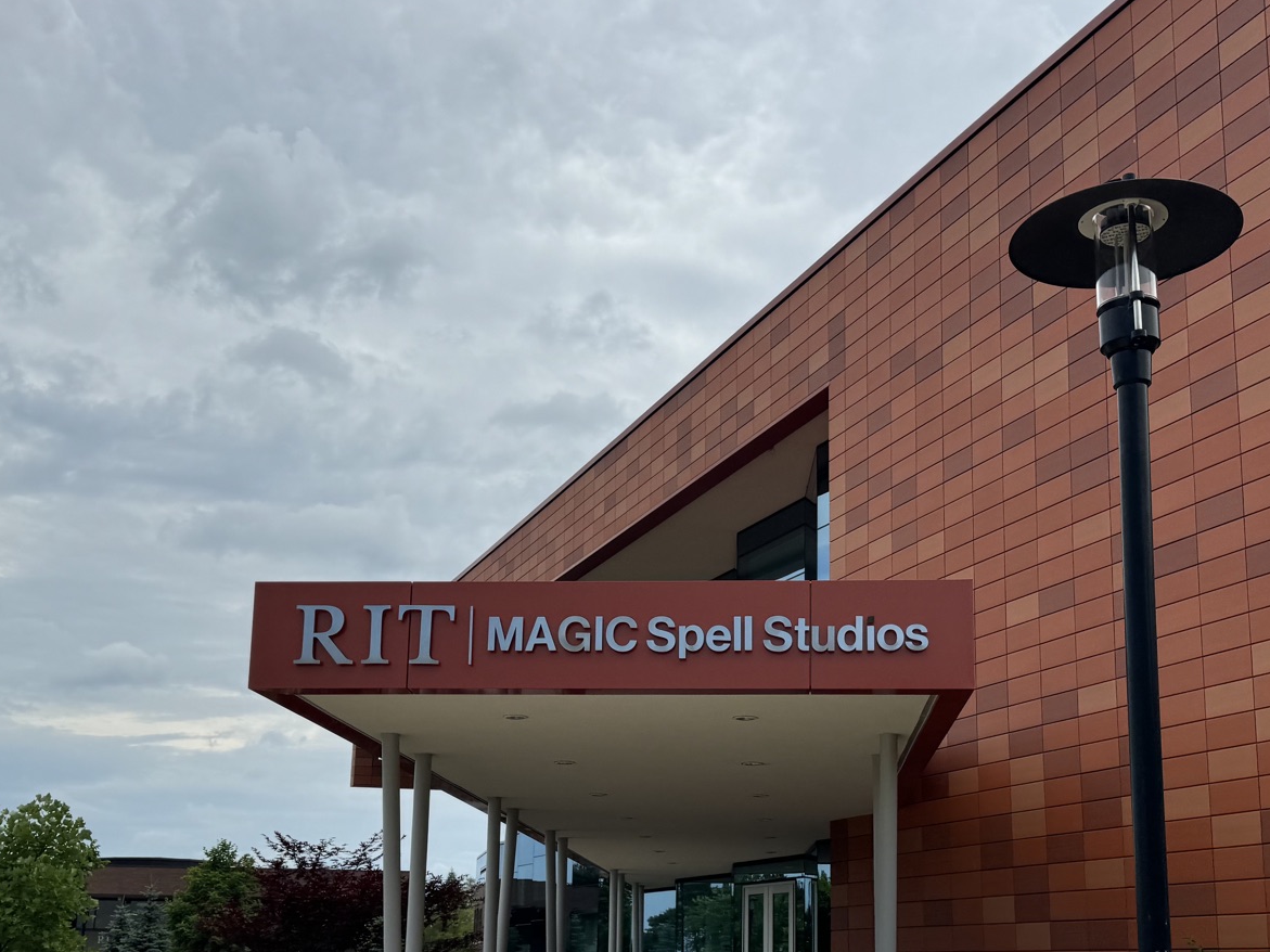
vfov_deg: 34.6
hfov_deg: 45.7
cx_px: 693
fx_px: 1504
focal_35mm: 41
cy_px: 681
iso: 80
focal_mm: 6.76
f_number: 1.78
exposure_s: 1/7937
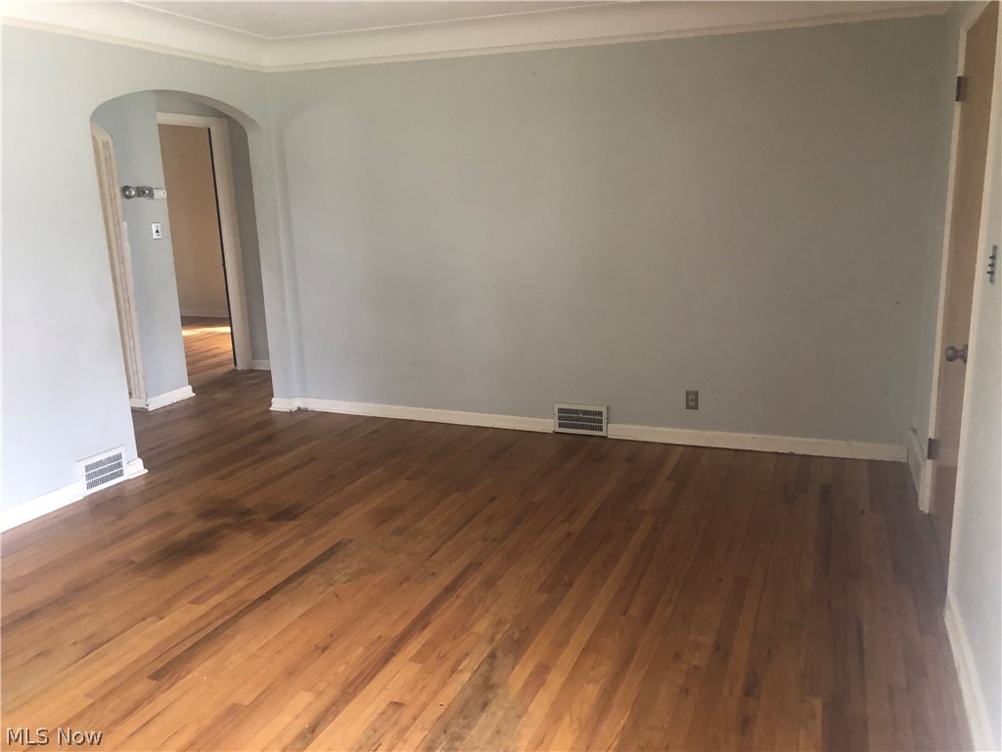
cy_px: 376
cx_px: 501
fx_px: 810
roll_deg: +1.5
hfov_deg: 63.4
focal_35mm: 28
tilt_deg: -13.0
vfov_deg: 49.7
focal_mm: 3.99
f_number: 1.8
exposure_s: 1/13
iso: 100
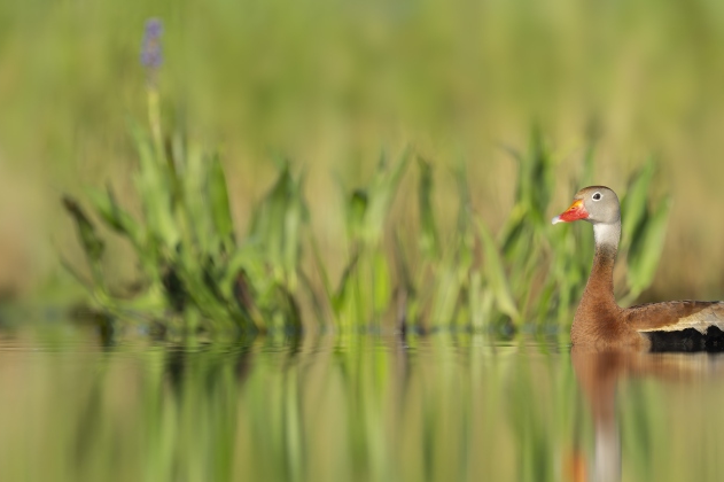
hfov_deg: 1.9
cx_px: 405
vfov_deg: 1.3
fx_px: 21406
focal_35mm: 1065
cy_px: 297
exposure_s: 1/4000
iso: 1250
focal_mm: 840
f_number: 5.6
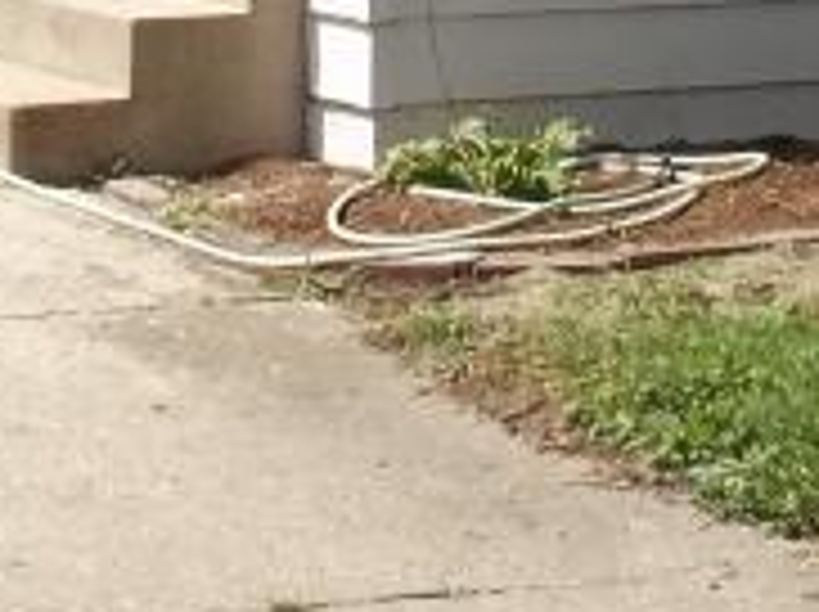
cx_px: 760
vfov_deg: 7.6
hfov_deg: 10.6
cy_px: -729
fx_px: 4395
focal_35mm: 186
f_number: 8
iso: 64
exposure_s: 1/125
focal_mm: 5.9
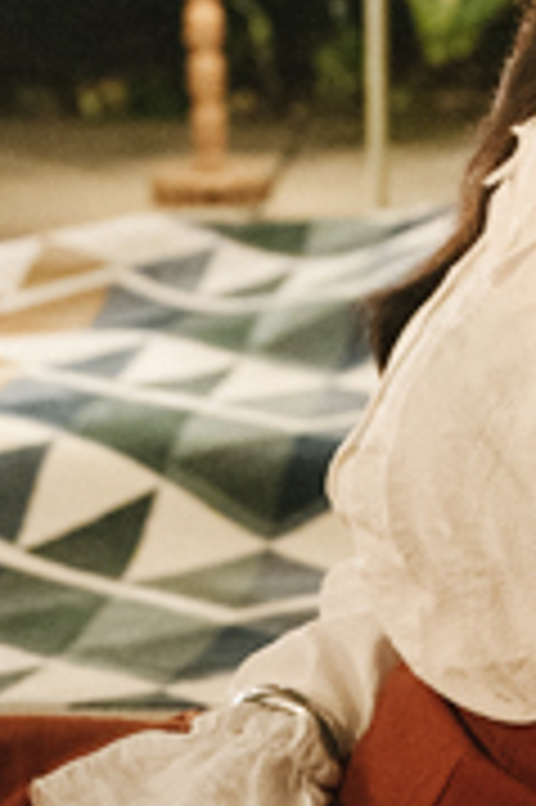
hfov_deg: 7.4
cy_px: -77
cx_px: 914
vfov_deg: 11.2
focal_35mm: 181
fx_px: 4050
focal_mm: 36
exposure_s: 1/100
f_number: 2.8
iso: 3200
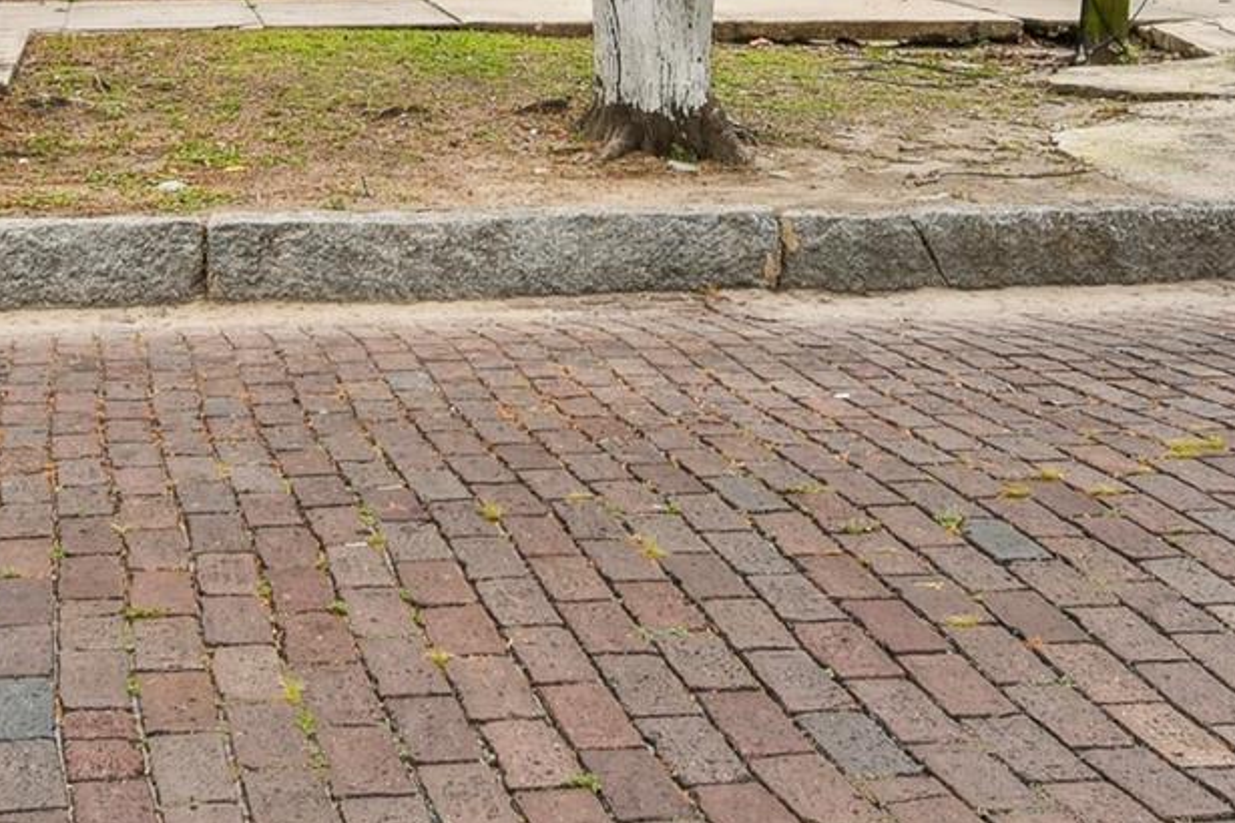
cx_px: 432
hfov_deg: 30.8
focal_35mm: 65
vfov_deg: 19.4
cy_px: -235
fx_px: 2230
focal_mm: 17
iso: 100
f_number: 7.1
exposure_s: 1/200
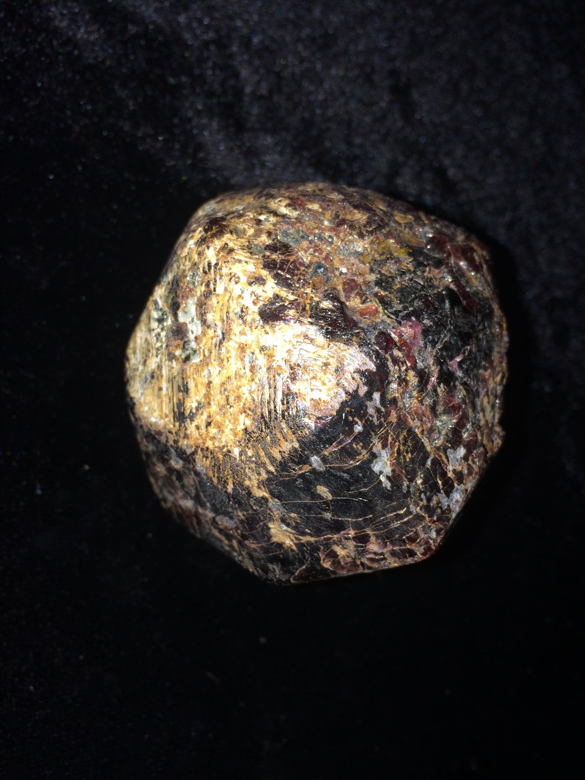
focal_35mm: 30
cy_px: 390
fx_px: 676
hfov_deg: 46.8
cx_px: 292
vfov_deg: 60.0
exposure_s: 1/203
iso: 32
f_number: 2.2
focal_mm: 4.12
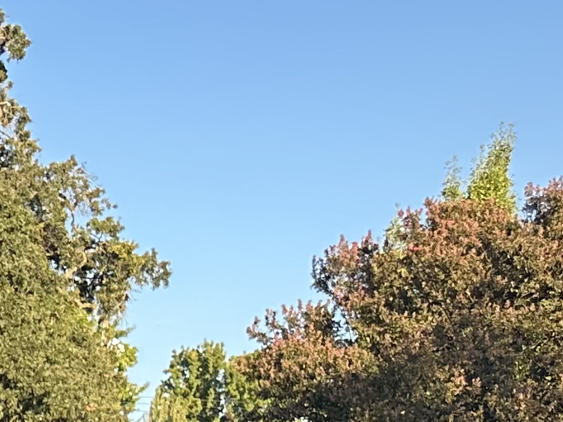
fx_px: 1773
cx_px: -547
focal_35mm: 109
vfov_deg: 11.9
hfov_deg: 14.9
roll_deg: +0.0
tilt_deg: -9.6
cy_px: 890
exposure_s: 1/745
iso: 80
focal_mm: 6.86
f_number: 1.78
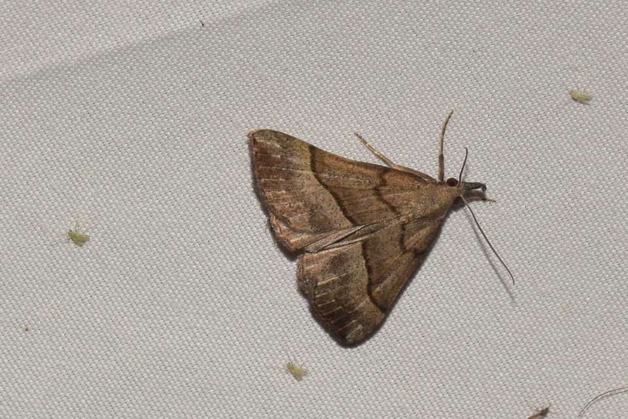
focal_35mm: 210
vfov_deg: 6.5
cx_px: 314
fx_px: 3663
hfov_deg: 9.8
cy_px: 210
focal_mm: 140
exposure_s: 1/160
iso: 100
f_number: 13
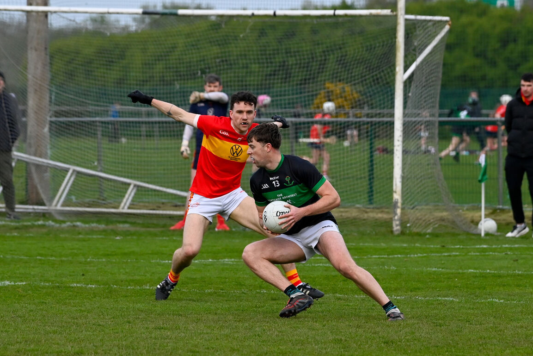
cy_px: 174
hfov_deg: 7.3
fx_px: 4161
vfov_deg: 4.9
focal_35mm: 281
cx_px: 258
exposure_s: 1/2000
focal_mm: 270
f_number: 7.1
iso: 2200
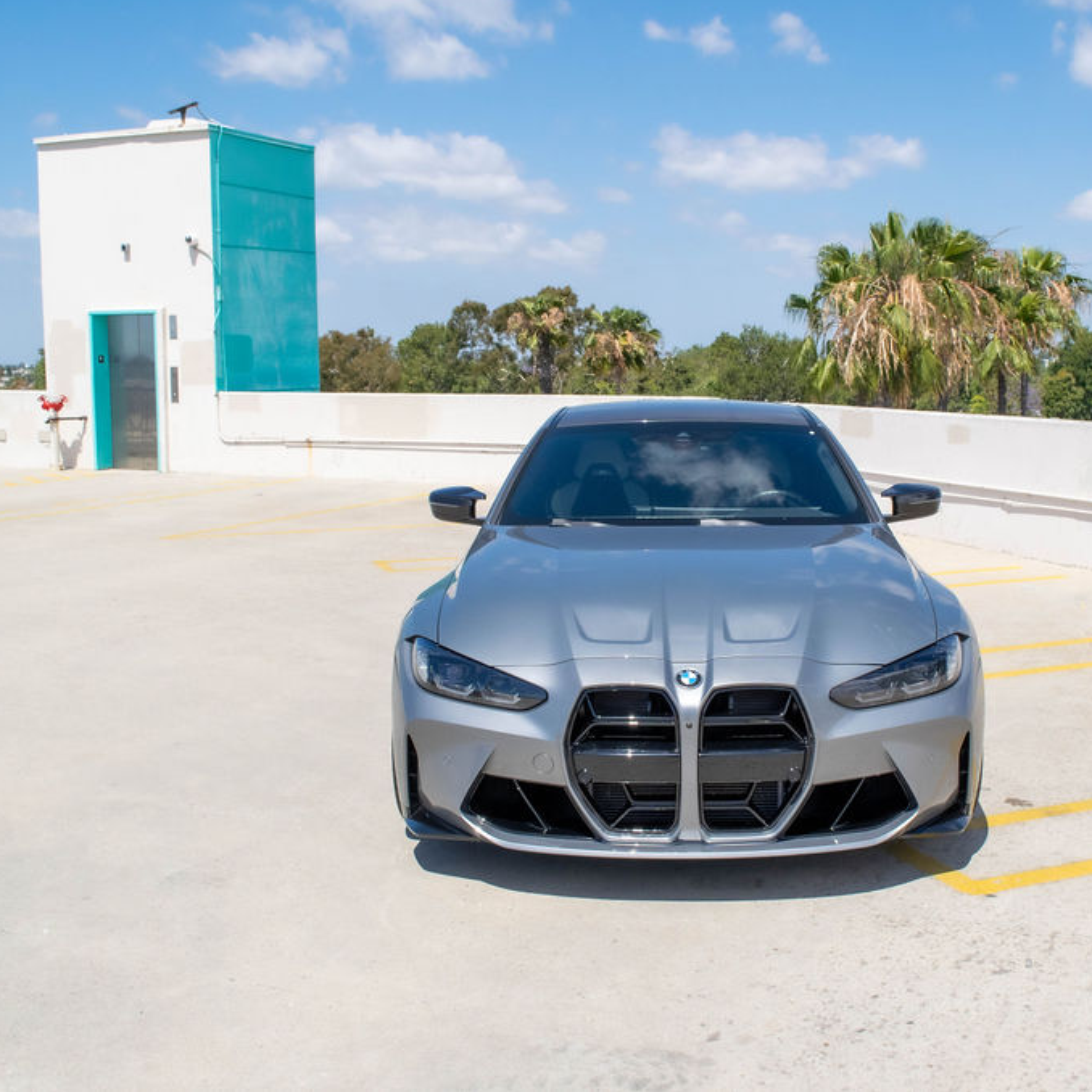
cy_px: 544
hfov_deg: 38.9
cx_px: 675
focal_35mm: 43
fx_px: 1535
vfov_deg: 39.2
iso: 400
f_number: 7.1
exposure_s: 1/2000
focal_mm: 22
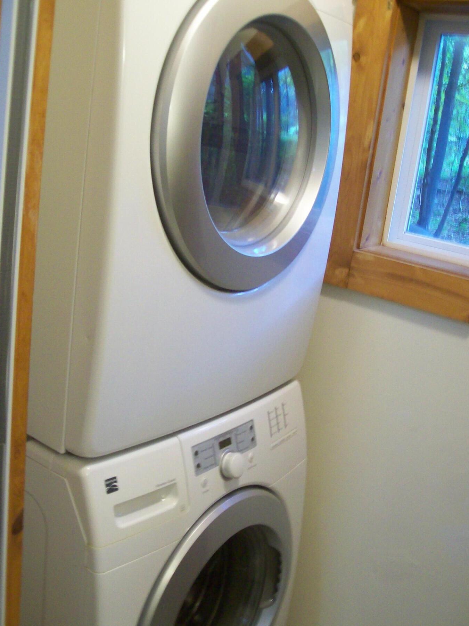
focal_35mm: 40
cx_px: 225
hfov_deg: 36.0
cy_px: 325
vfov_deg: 46.8
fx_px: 723
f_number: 2.7
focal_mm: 6
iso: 160
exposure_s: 1/12.9
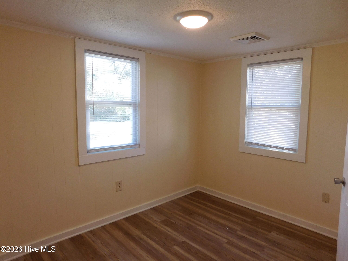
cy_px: 130
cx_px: 174
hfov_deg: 73.9
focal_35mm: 23
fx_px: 231
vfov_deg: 58.9
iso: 125
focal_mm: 4
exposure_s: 1/60
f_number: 3
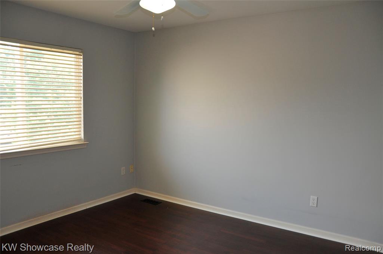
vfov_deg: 47.8
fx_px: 287
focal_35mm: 27
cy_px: 127
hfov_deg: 67.4
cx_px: 192
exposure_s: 1/80
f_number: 4
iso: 400
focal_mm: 18
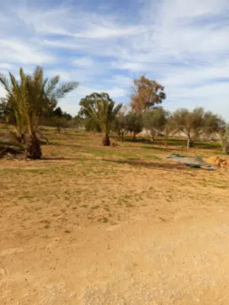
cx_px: 114
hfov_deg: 56.8
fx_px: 212
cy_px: 152
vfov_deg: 71.6
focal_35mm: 24
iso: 50
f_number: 1.7
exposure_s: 1/736
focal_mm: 5.24
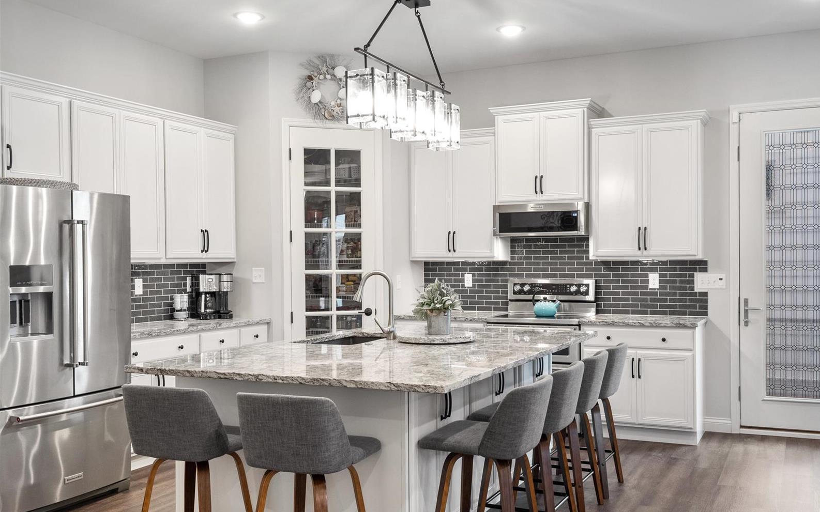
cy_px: 267
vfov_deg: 34.4
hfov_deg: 52.8
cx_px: 413
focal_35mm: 37
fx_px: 827
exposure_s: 1/6
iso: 400
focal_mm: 18
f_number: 6.3
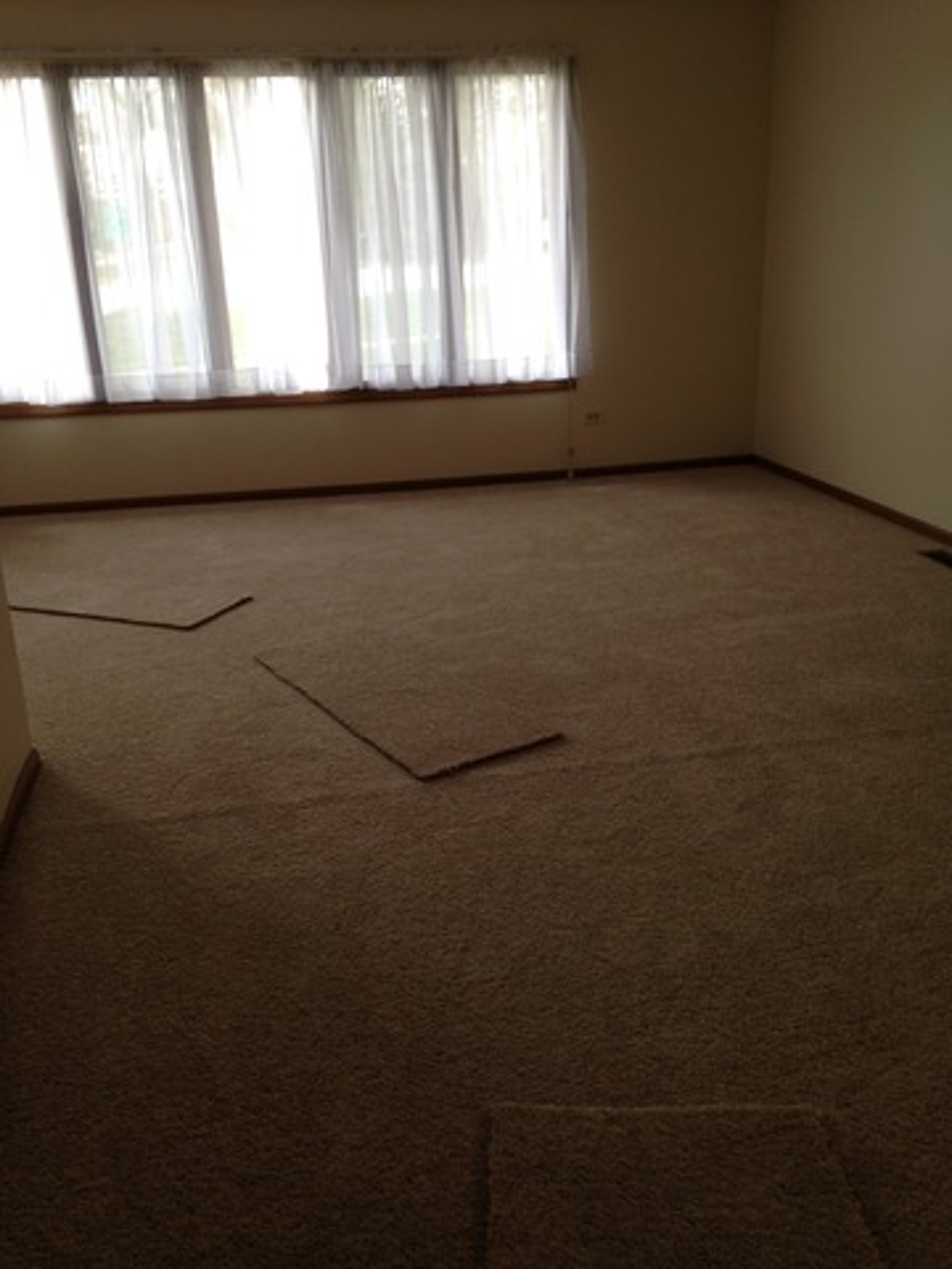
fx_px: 1210
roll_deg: +0.1
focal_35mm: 33
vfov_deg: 55.4
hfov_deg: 42.9
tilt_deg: -18.4
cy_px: 634
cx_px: 476
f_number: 2.4
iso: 50
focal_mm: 4.12
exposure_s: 1/40
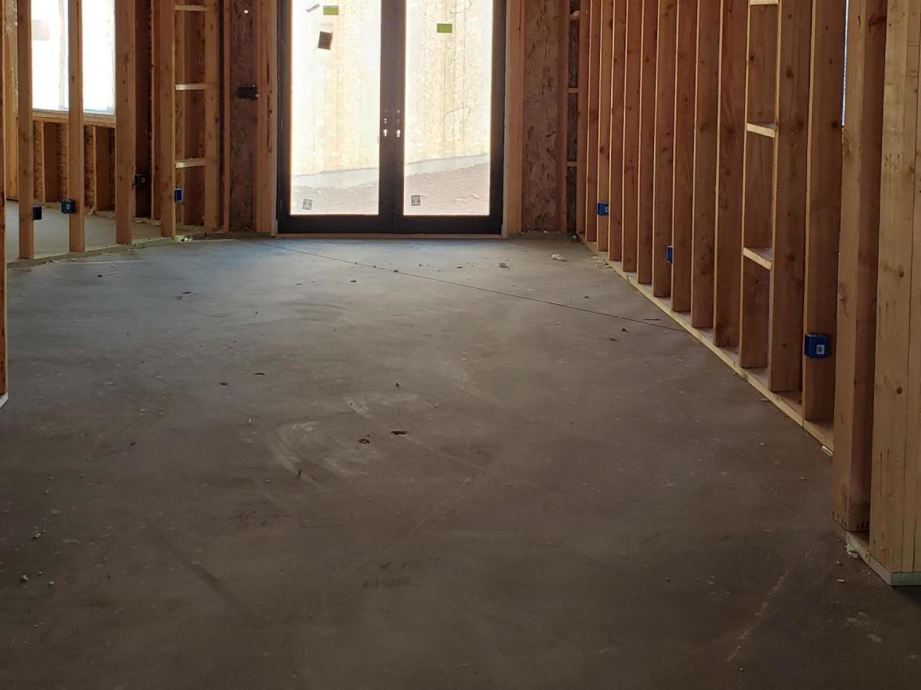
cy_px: 122
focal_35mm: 45
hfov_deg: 42.0
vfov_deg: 31.2
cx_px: 407
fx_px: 1197
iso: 50
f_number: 2.4
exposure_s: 1/120
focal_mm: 4.3
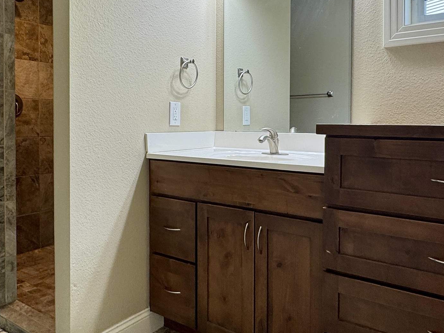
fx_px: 398
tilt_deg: -1.6
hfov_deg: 58.3
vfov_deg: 45.2
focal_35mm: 31
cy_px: 129
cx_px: 221
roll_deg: -0.3
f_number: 2.2
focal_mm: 2.22
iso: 80
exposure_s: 1/120
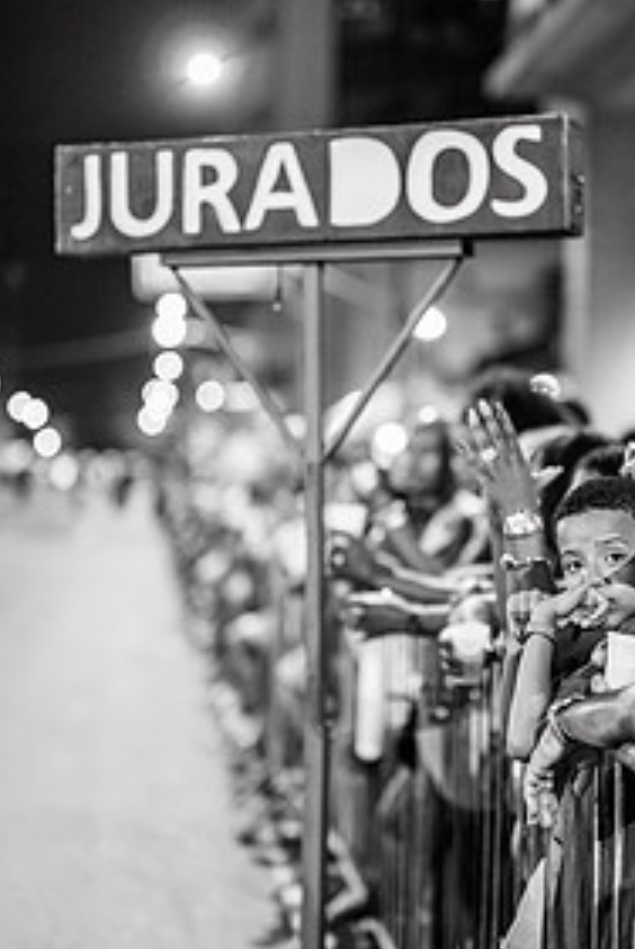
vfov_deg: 25.3
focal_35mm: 80
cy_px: 463
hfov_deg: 17.0
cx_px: 442
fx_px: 2111
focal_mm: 50
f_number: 1.2
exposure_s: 1/320
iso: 2500
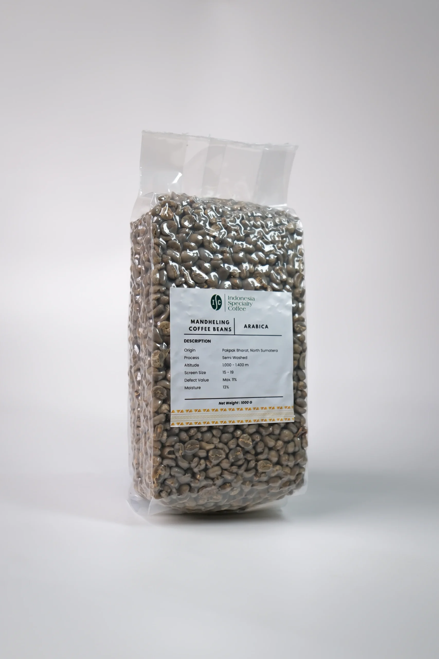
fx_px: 640
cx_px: 220
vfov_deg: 54.4
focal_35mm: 35
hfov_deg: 37.9
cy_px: 330
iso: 200
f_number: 3.2
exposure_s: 1/125
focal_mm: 23
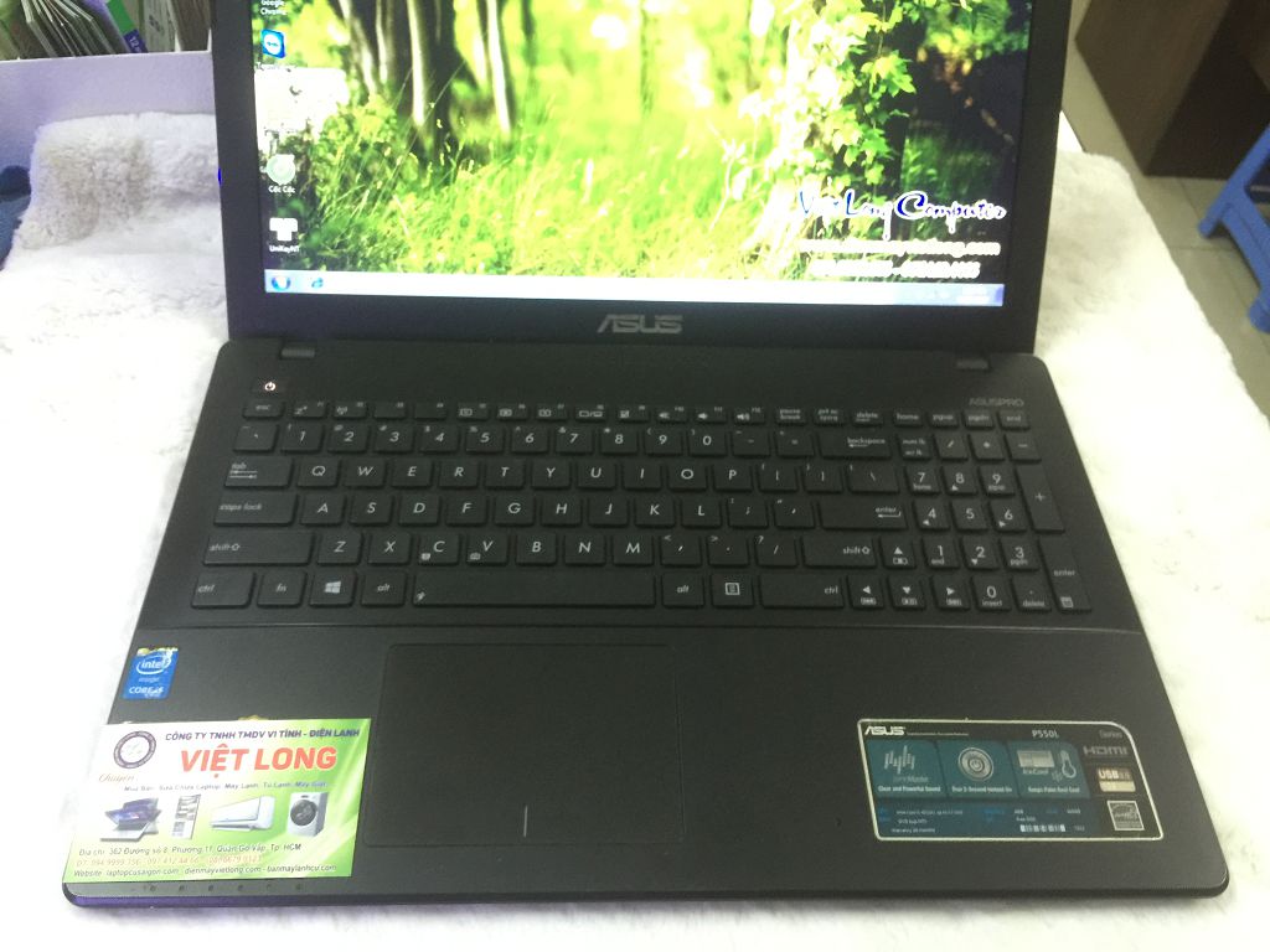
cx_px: 635
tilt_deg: -49.9
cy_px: 476
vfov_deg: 48.2
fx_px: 1064
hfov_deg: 61.7
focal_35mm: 29
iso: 125
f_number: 2.2
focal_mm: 4.15
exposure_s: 1/8
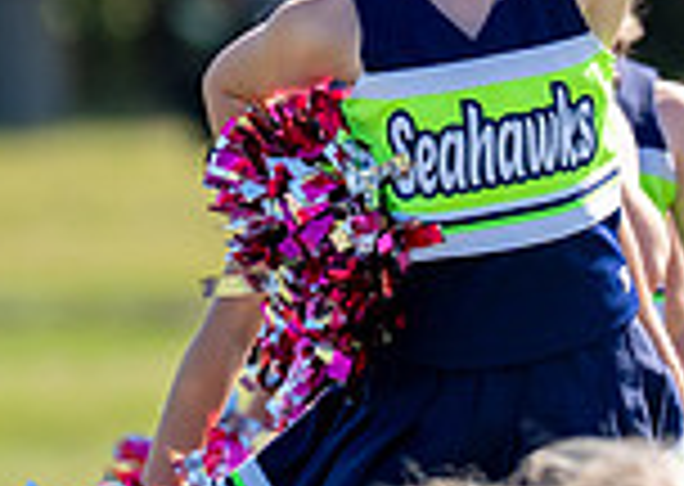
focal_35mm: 842
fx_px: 16328
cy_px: 91
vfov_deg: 1.7
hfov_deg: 2.4
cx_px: 409
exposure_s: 1/2000
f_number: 2.8
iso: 200
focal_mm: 185
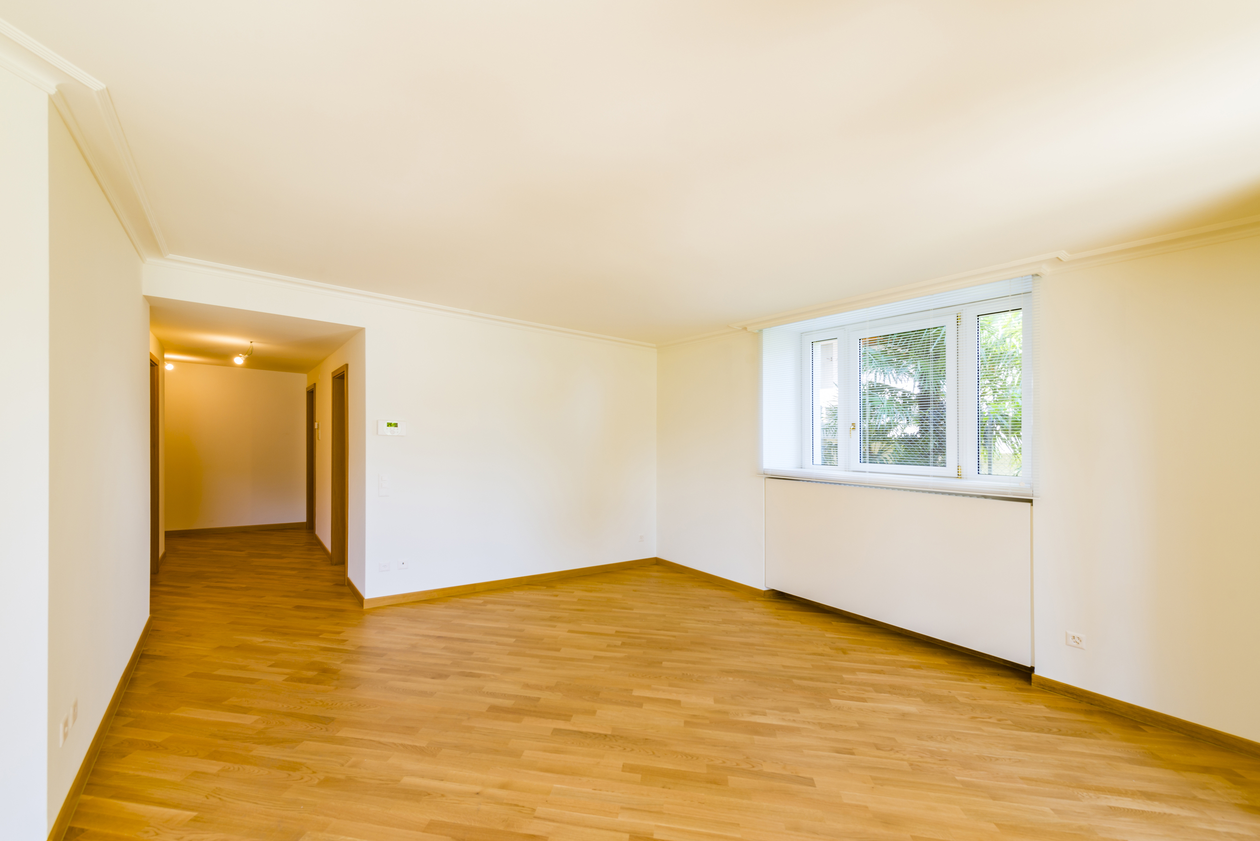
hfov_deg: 104.2
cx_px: 630
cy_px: 420
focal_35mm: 14
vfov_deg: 81.3
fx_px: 490
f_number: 8
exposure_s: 1/5
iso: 100
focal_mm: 14
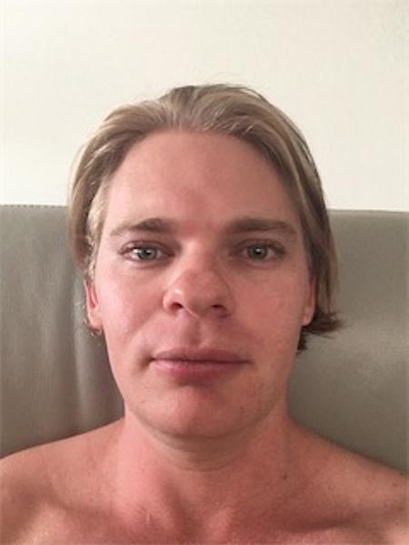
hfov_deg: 45.4
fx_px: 488
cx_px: 204
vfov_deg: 58.4
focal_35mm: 31
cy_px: 272
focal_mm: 2.15
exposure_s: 1/33
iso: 200
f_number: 2.4
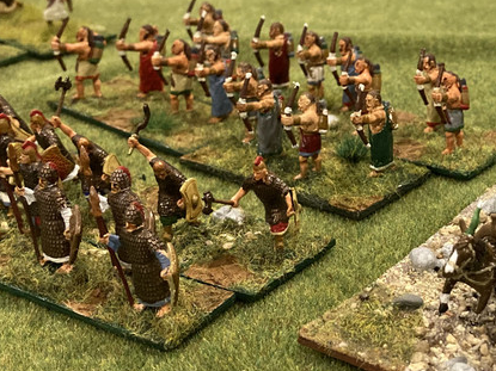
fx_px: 1031
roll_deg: -0.8
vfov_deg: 20.4
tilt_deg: -20.7
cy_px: 128
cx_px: 433
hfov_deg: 26.3
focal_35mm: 72
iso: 250
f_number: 1.8
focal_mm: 3.99
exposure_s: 1/33
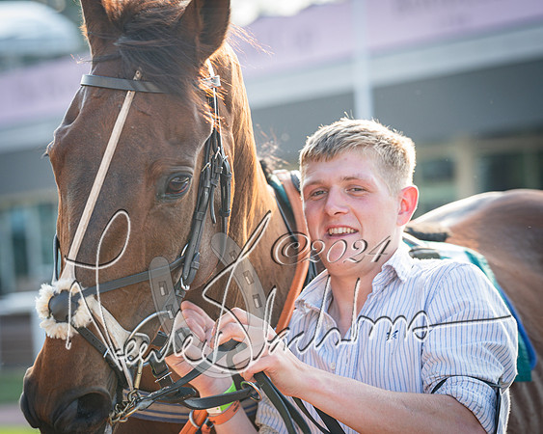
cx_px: 254
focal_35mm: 153
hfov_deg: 12.6
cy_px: 218
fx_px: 2458
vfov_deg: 10.1
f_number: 5
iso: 200
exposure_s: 1/320
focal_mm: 135
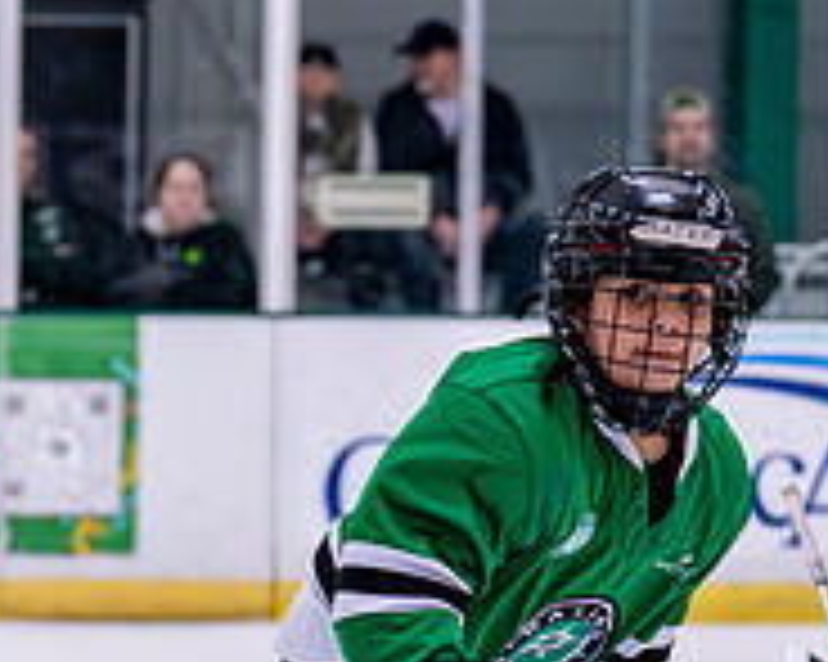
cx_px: -718
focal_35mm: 319
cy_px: 563
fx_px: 7813
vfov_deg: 4.8
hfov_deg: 5.9
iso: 2500
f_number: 2.8
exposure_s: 1/1250
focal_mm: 70
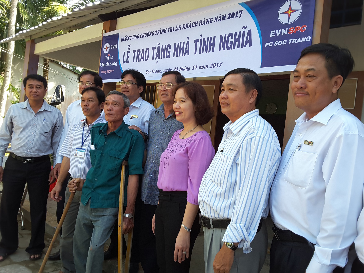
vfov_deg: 45.4
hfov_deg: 58.4
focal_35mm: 31
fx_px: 326
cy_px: 136
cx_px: 182
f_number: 1.9
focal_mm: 2.9
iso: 40
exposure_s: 1/145
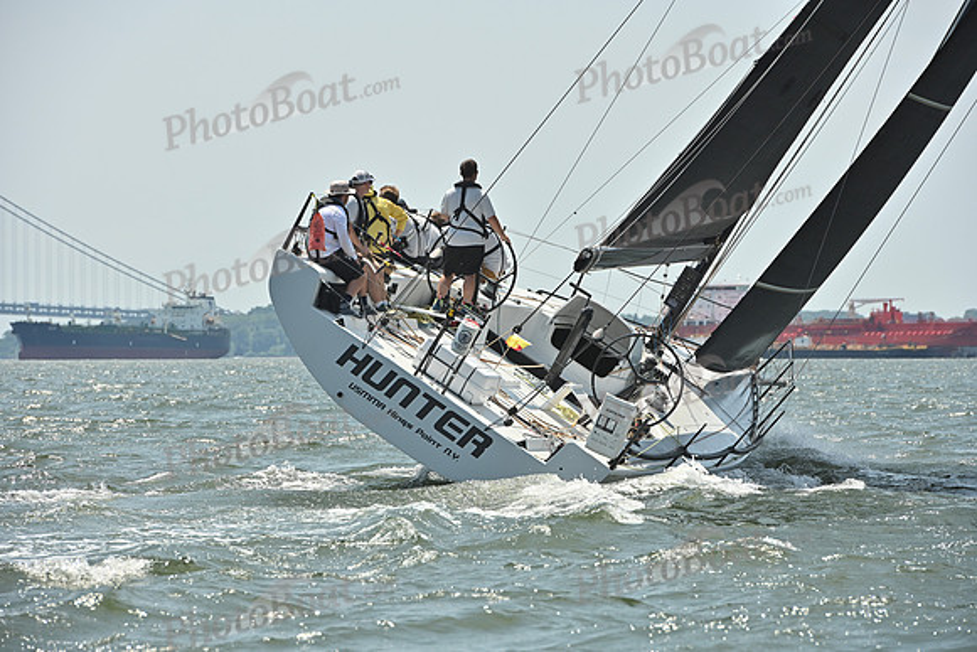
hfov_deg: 10.3
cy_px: 326
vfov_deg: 6.9
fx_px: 5429
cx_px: 488
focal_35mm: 200
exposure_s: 1/1250
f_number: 9
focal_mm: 200
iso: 320
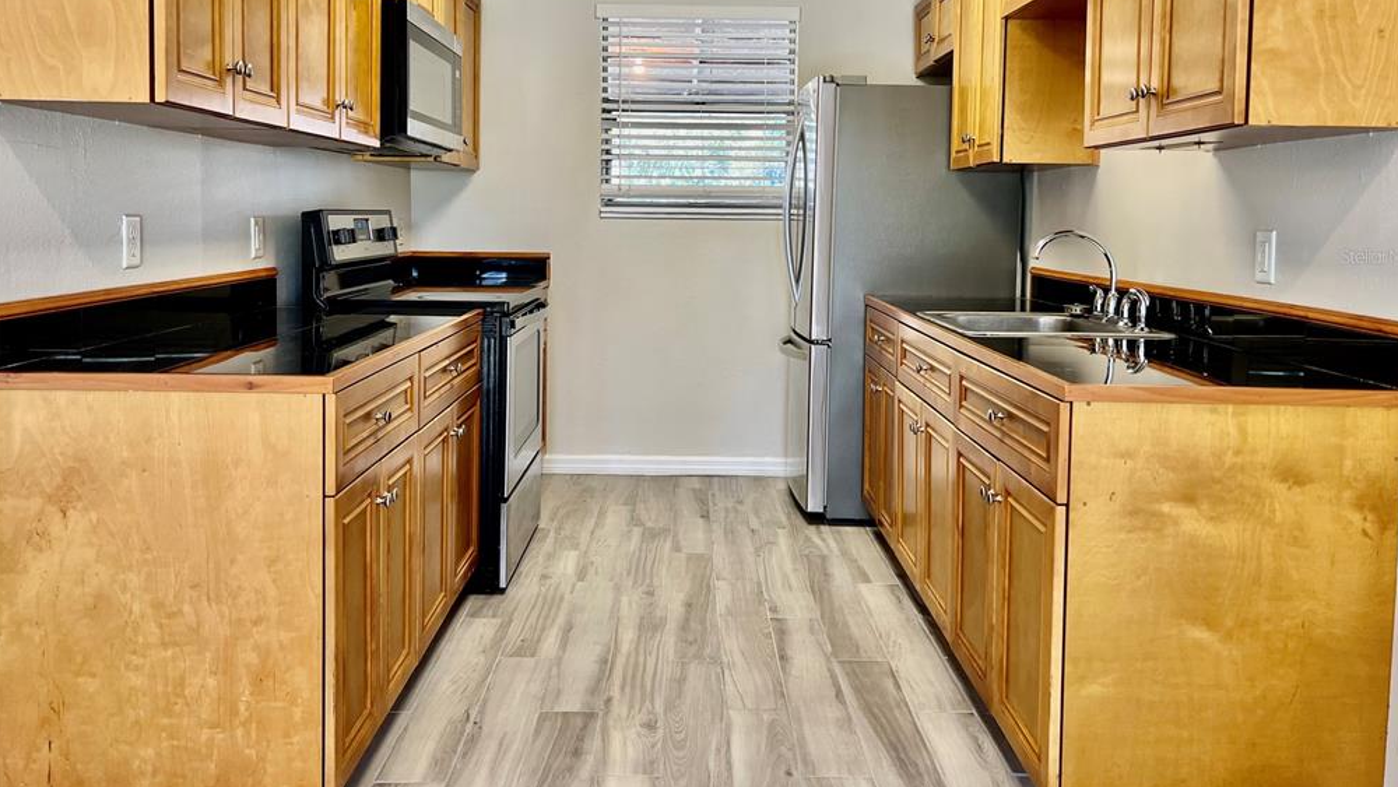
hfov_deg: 66.1
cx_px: 709
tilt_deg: -2.8
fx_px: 1075
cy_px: 256
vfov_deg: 39.7
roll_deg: -1.1
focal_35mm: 29
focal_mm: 5.7
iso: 125
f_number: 1.5
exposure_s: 1/120
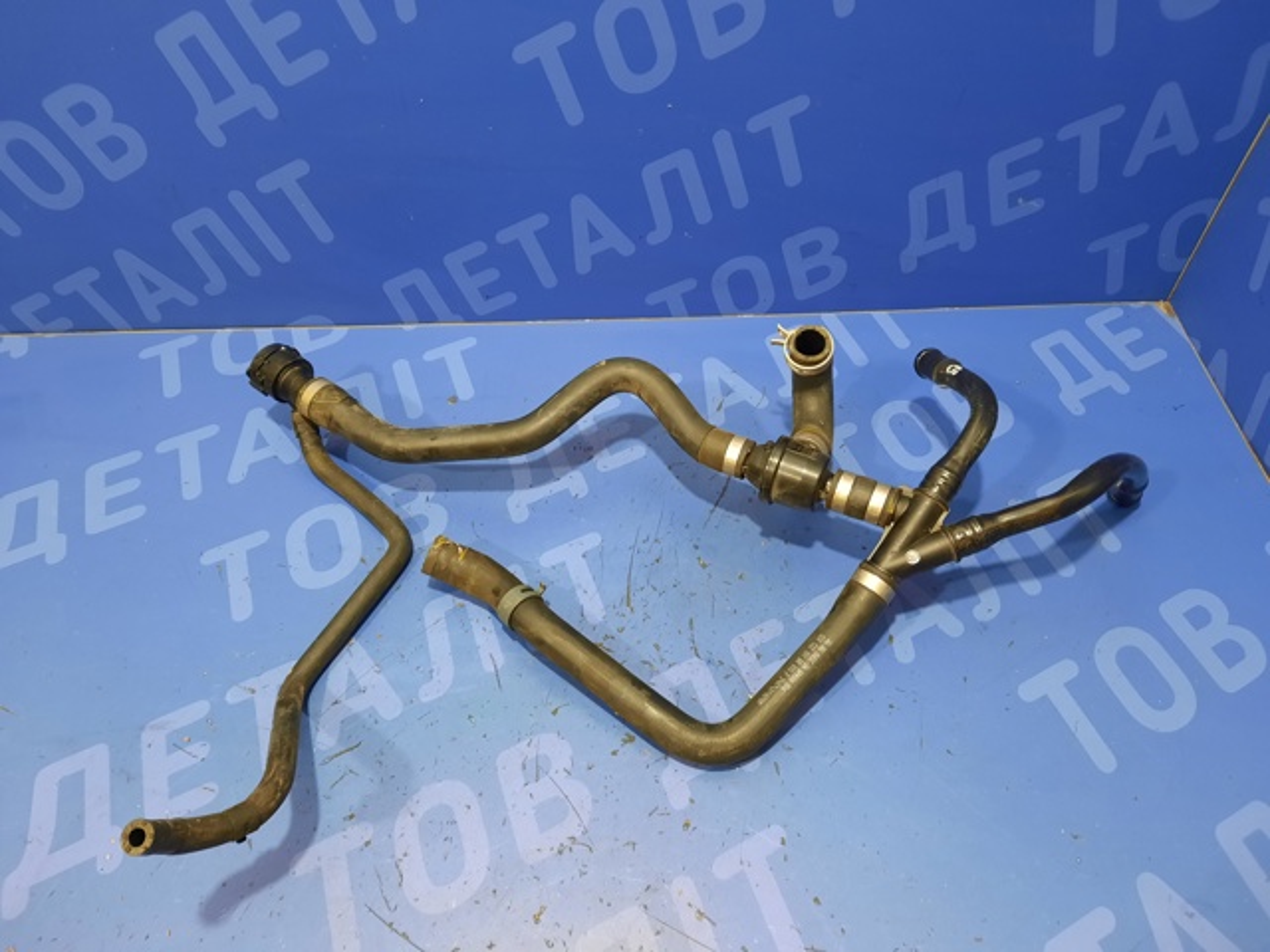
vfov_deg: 54.9
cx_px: 635
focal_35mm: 25
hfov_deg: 69.4
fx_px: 917
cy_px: 476
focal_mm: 4.6
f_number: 2
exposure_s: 1/33
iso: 400
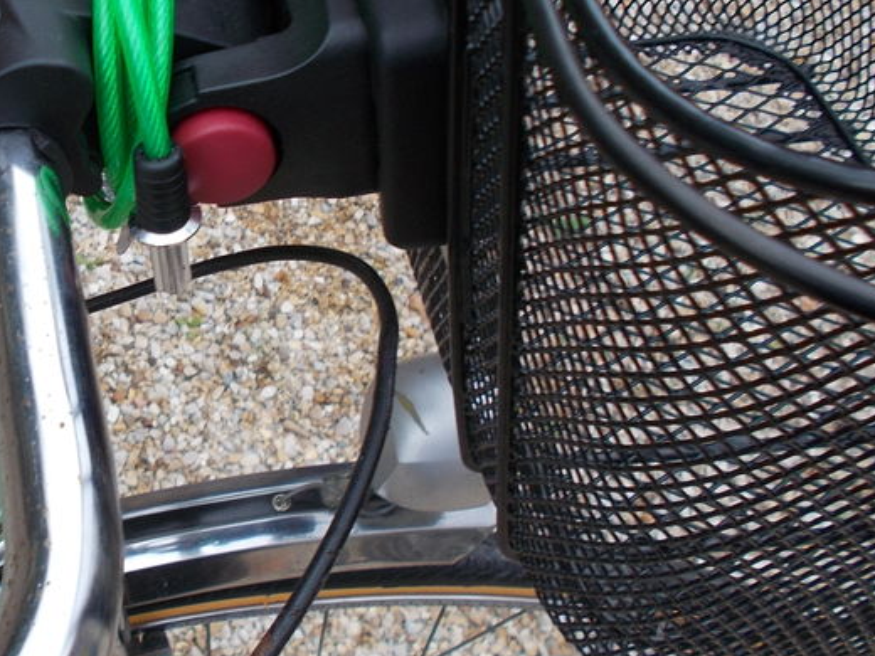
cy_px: 200
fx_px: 1264
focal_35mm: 50
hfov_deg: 36.5
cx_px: 136
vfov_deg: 28.8
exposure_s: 1/50
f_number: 3.2
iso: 80
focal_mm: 4.6
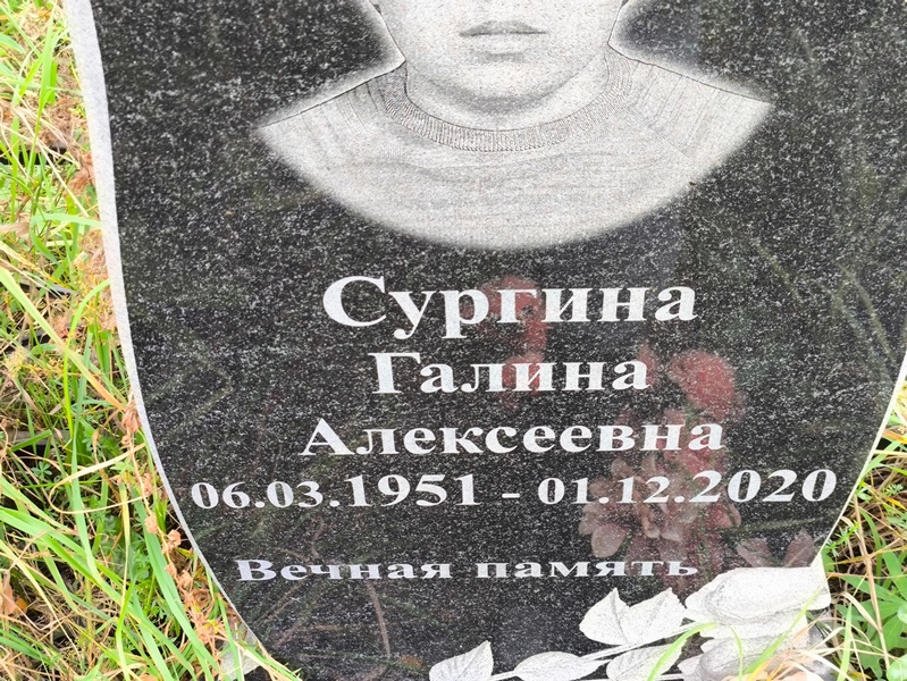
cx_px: 454
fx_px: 1311
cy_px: 340
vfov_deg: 29.1
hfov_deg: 38.2
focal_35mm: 50
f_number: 1.7
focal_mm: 4.71
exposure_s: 1/60
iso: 64
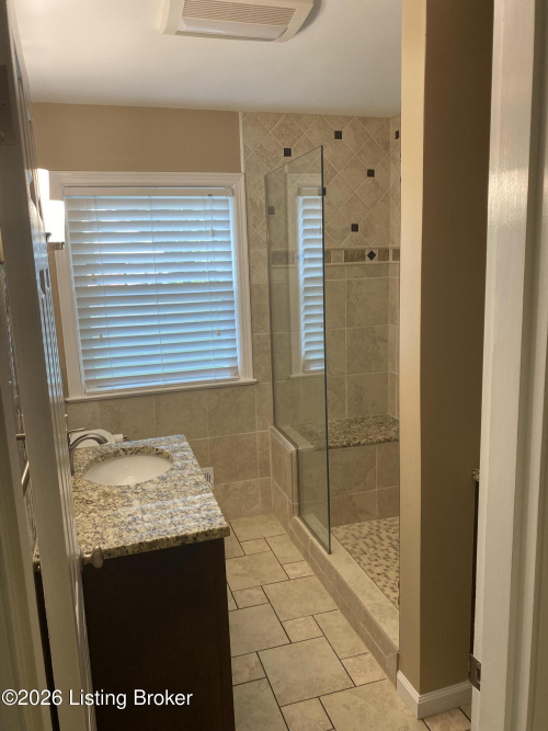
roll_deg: +1.8
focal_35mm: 26
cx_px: 274
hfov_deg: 53.0
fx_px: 549
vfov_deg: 67.3
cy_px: 366
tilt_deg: -9.0
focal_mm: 4.25
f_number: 1.8
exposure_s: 1/60
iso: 64
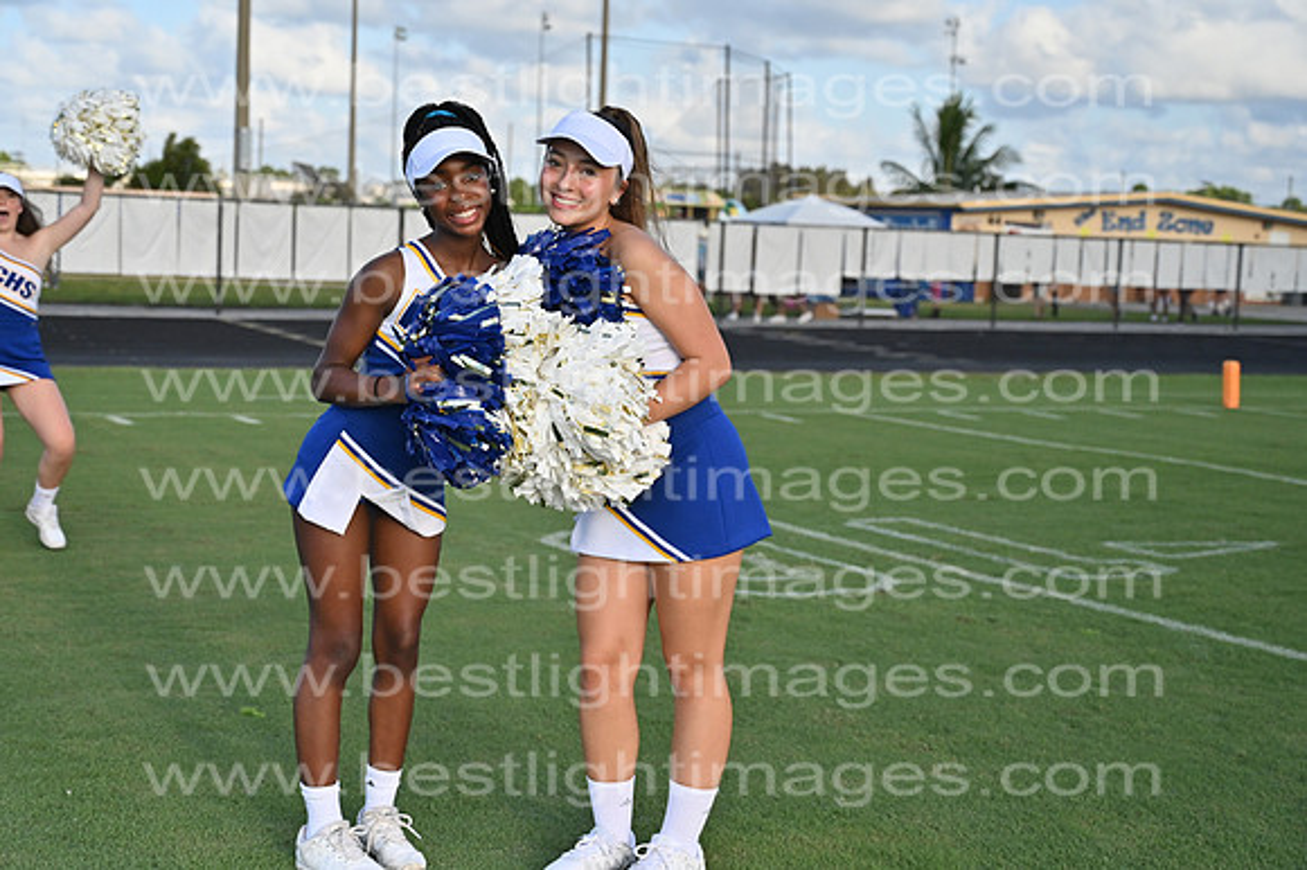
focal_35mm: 56
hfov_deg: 35.7
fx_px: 2032
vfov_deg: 24.2
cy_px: 435
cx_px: 654
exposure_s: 1/8000
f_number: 4
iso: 1100
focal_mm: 56
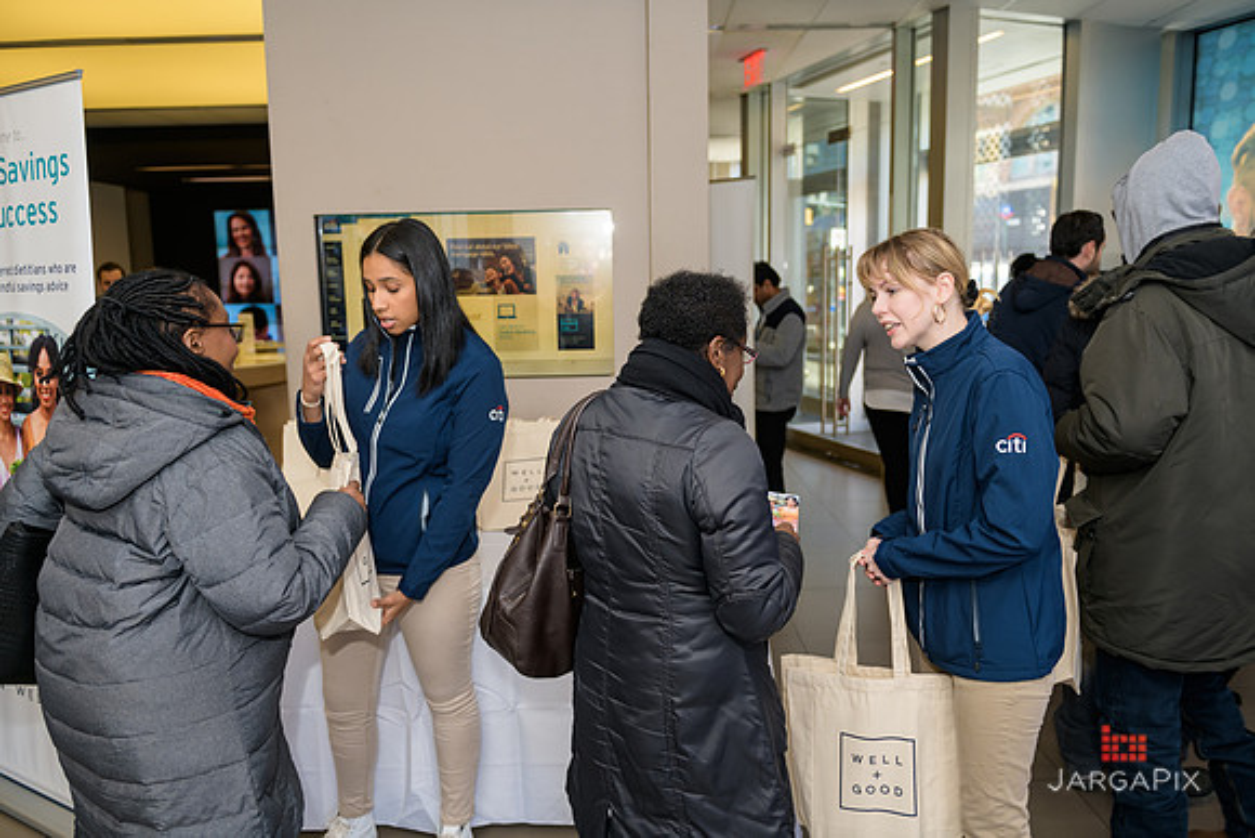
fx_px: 941
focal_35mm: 27
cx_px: 628
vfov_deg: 48.0
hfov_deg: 67.4
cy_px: 419
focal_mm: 27
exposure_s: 1/125
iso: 200
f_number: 3.2
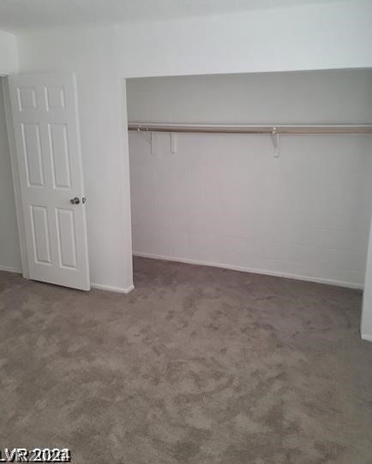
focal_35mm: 27
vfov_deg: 63.9
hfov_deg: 53.2
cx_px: 186
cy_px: 211
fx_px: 371
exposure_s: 1/40
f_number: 1.8
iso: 400
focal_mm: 7
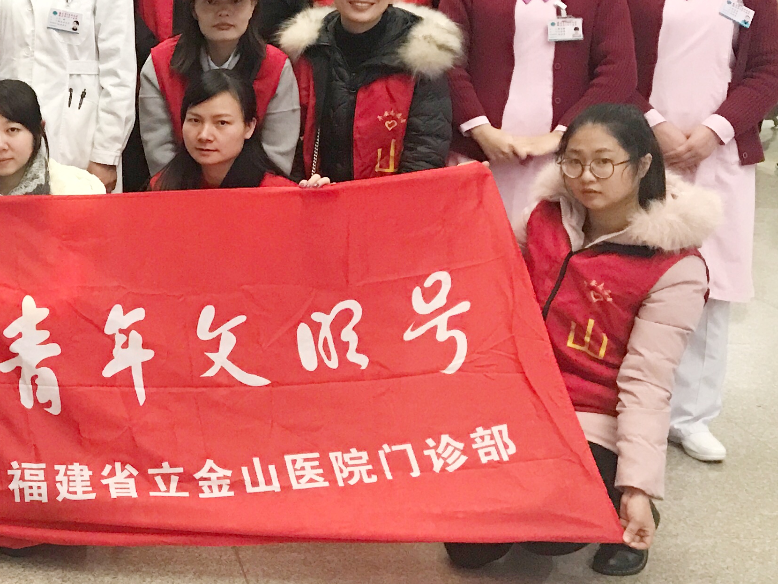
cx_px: -44
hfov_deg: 26.6
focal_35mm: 68
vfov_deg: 21.4
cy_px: 126
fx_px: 1528
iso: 100
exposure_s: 1/12
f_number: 1.8
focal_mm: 3.99
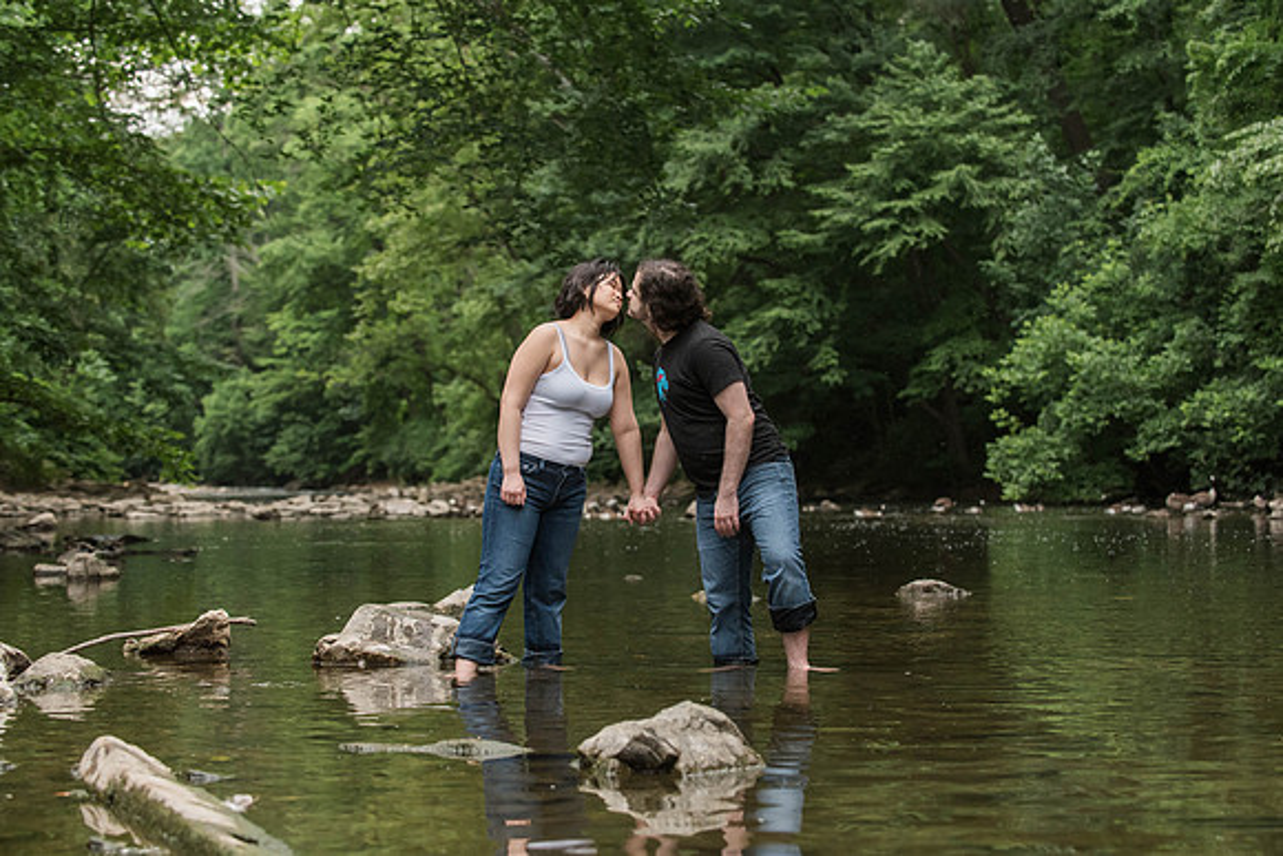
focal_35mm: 72
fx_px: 2565
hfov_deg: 28.1
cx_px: 642
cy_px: 423
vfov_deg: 18.9
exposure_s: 1/400
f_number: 4
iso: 1600
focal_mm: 70
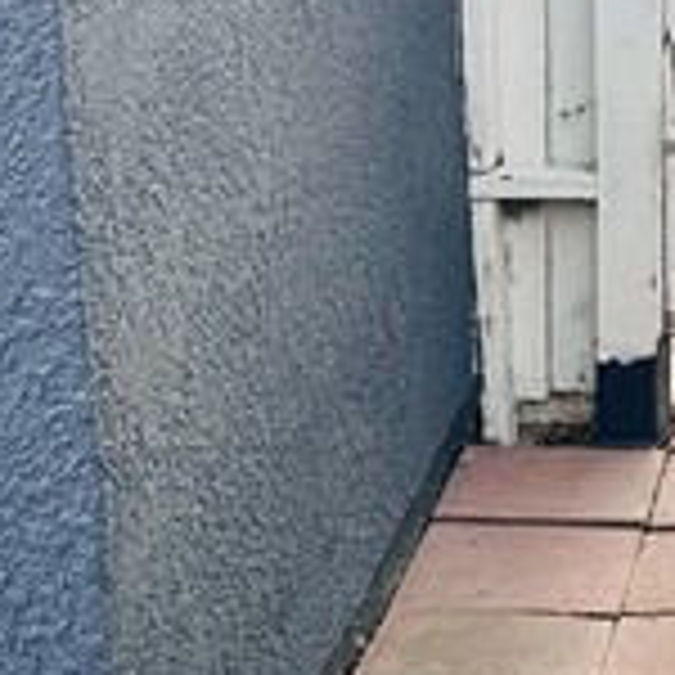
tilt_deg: -12.8
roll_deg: +1.0
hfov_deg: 11.5
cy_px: 158
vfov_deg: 12.0
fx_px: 3199
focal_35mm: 145
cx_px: 1017
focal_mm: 6.86
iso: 80
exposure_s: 1/989
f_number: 1.78
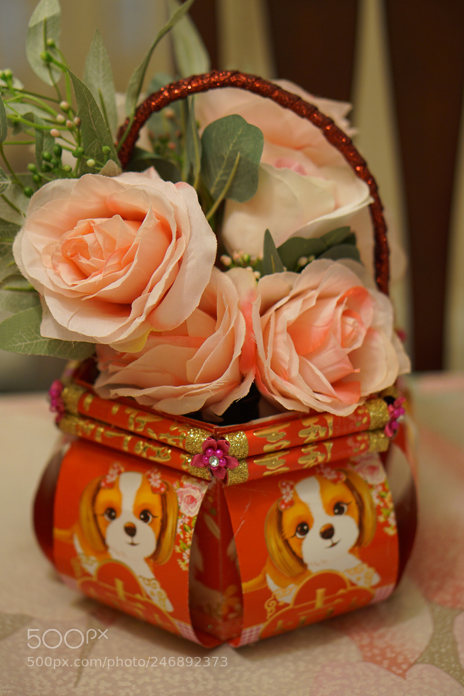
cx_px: 232
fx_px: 1451
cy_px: 348
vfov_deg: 27.0
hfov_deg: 18.2
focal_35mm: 75
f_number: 2
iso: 320
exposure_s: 1/80
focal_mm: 50
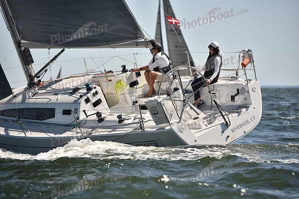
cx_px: 150
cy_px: 100
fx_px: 1412
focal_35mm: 170
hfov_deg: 12.1
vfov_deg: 8.1
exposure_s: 1/1250
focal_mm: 170
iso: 250
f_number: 4.5
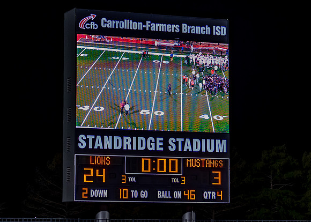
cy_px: 109
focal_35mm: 146
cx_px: 123
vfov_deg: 9.8
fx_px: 1289
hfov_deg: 13.8
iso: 640
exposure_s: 1/1000
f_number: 1.2
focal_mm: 50
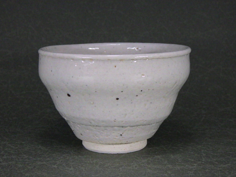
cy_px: 88
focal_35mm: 77
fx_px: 525
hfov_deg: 25.3
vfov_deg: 19.1
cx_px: 118
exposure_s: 1/50
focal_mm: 13.7
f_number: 4.8
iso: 400
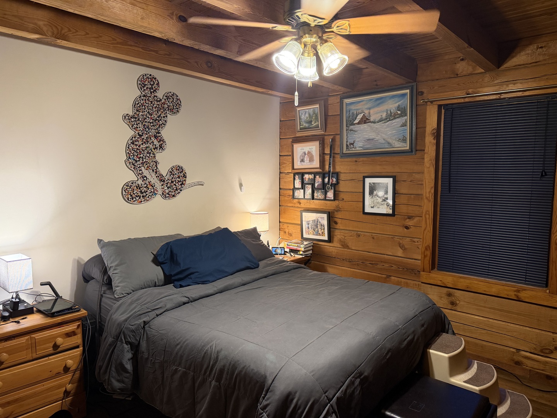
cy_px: 209
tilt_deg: -5.7
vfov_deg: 56.8
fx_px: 386
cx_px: 278
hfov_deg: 71.6
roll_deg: +0.1
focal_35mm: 24
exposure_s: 1/60
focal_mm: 6.76
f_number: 1.78
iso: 250
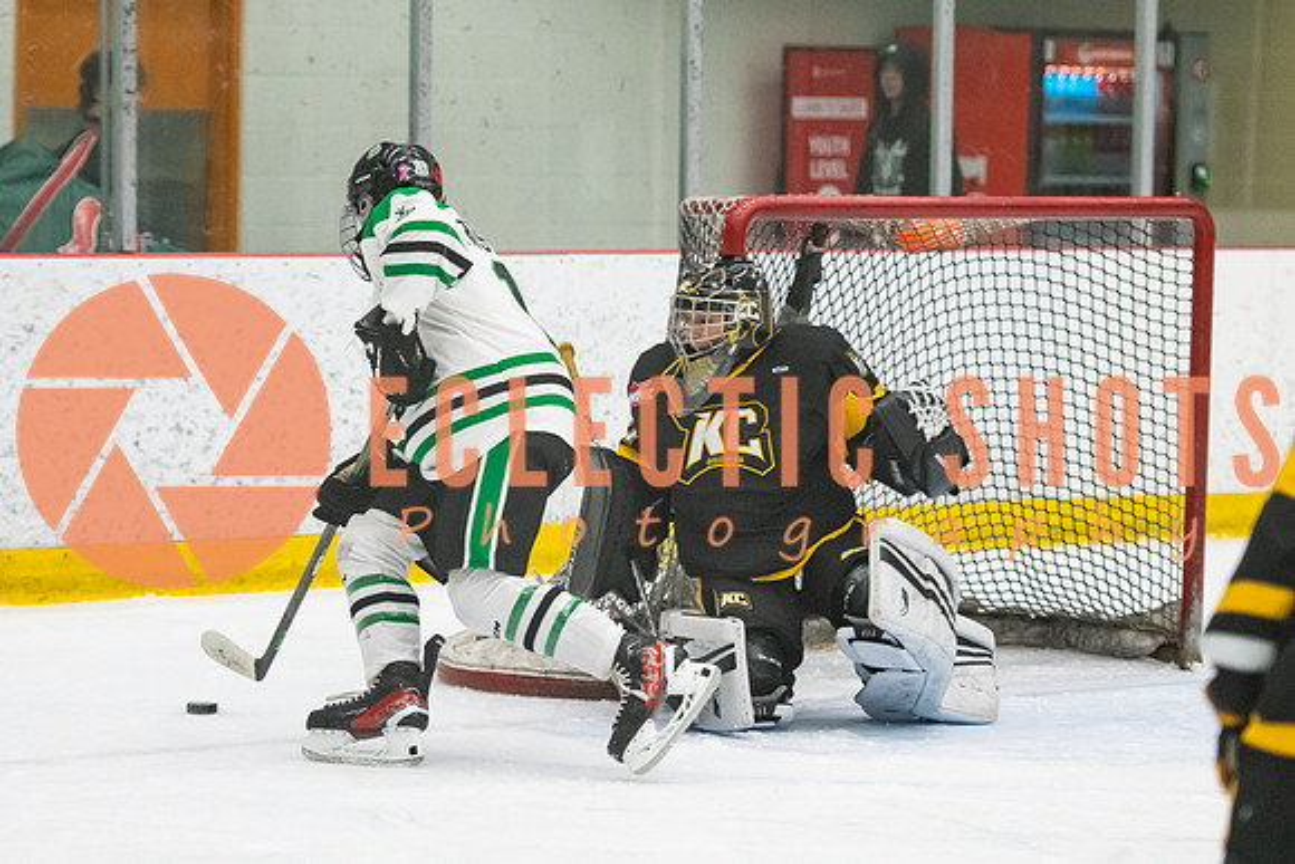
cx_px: 499
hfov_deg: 11.3
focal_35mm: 182
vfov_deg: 7.6
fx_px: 6539
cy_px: 432
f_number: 2.8
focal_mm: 105
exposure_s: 1/800
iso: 4000
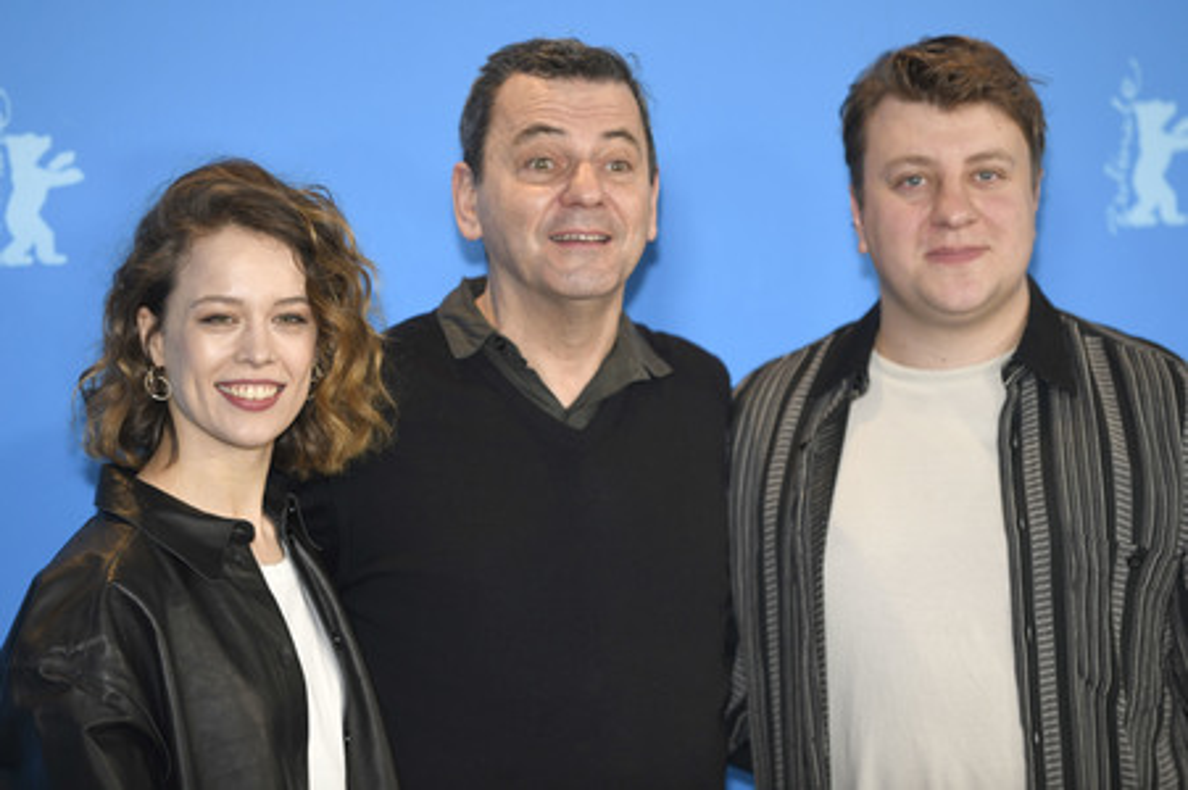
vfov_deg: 8.6
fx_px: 5276
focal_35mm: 160
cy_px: 395
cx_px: 594
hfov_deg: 12.8
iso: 640
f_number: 3.2
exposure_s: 1/400
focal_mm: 160
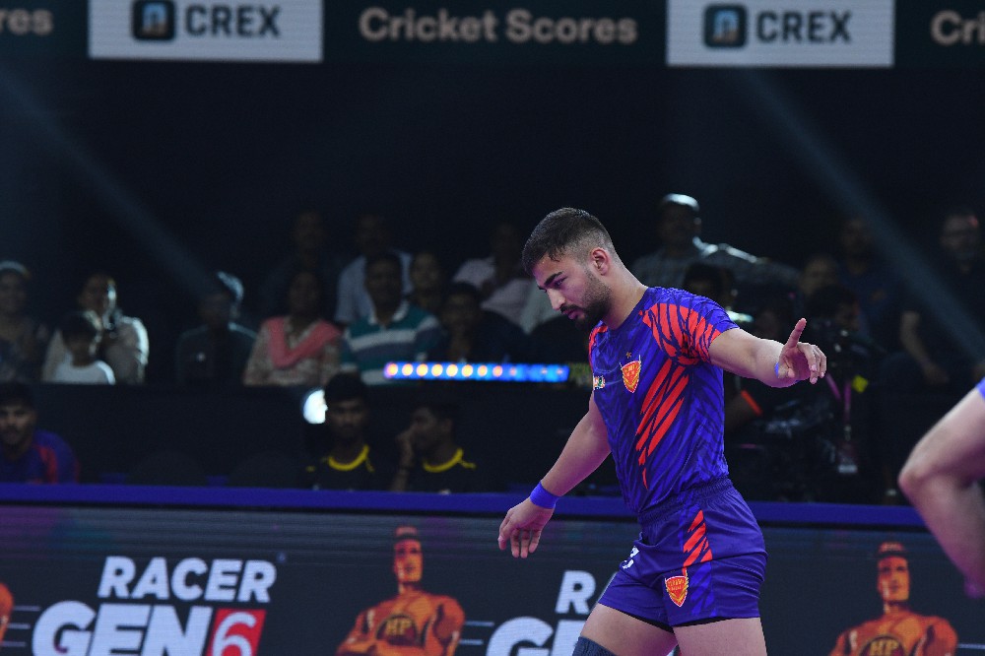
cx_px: 492
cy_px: 328
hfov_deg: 8.9
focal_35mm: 232
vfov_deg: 5.9
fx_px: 6359
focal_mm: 155
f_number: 5
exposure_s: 1/1600
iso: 1600
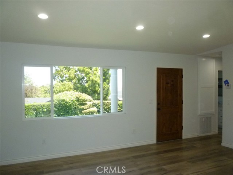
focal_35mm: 29
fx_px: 195
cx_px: 116
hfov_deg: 61.7
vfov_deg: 48.2
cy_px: 88
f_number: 3.3
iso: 400
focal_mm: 5.2
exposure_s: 1/250
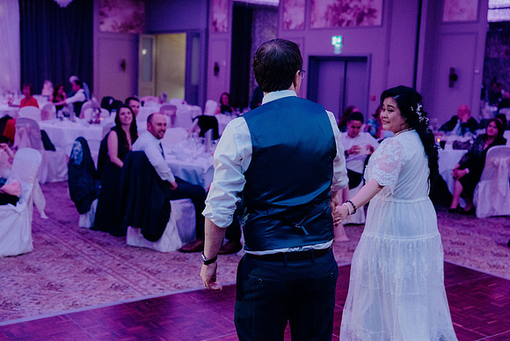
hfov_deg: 41.1
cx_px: 255
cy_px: 170
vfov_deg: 28.1
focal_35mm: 48
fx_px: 680
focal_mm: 48
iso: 3200
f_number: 3.5
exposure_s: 1/160
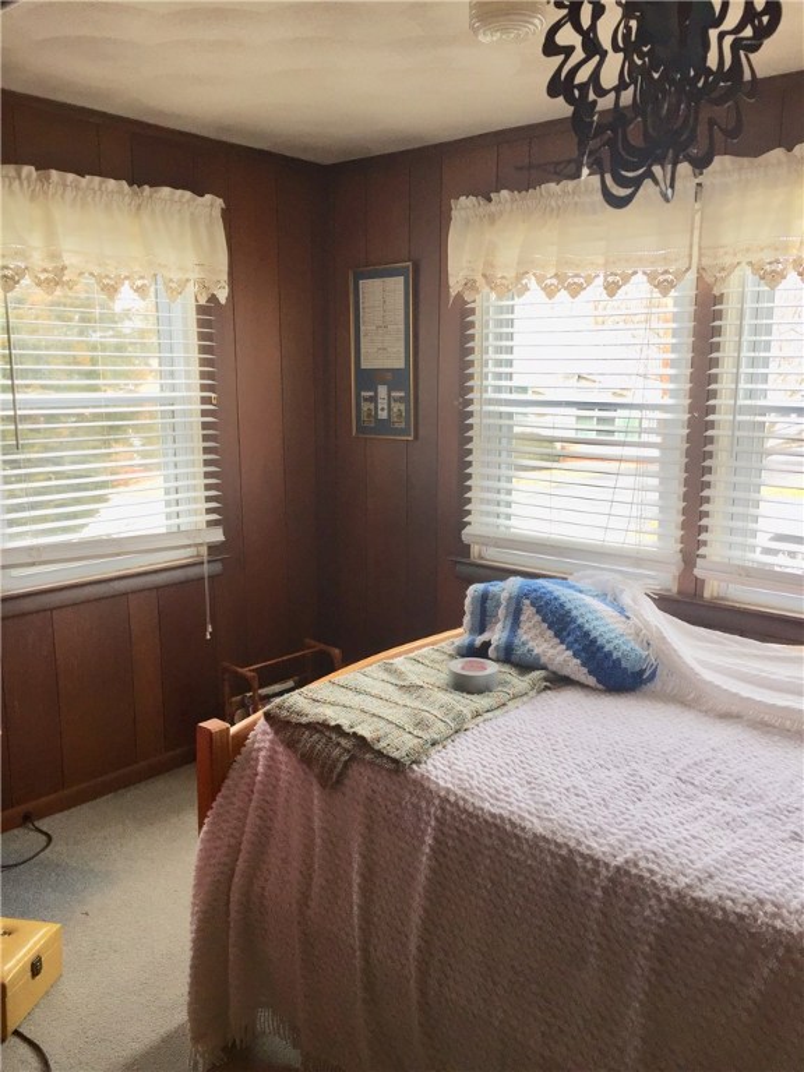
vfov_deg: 61.7
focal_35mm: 29
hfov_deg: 48.2
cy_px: 536
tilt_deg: -9.6
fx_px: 898
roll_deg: +0.4
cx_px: 402
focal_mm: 4.15
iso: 50
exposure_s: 1/120
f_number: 2.2
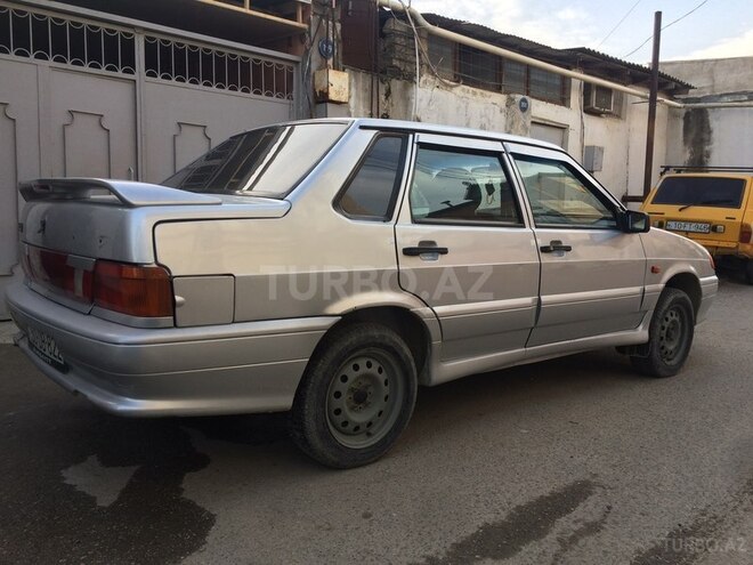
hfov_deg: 61.7
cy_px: 282
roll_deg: +0.7
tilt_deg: -7.8
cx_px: 376
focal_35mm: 29
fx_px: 631
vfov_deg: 48.2
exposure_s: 1/178
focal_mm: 4.15
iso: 32
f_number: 2.2
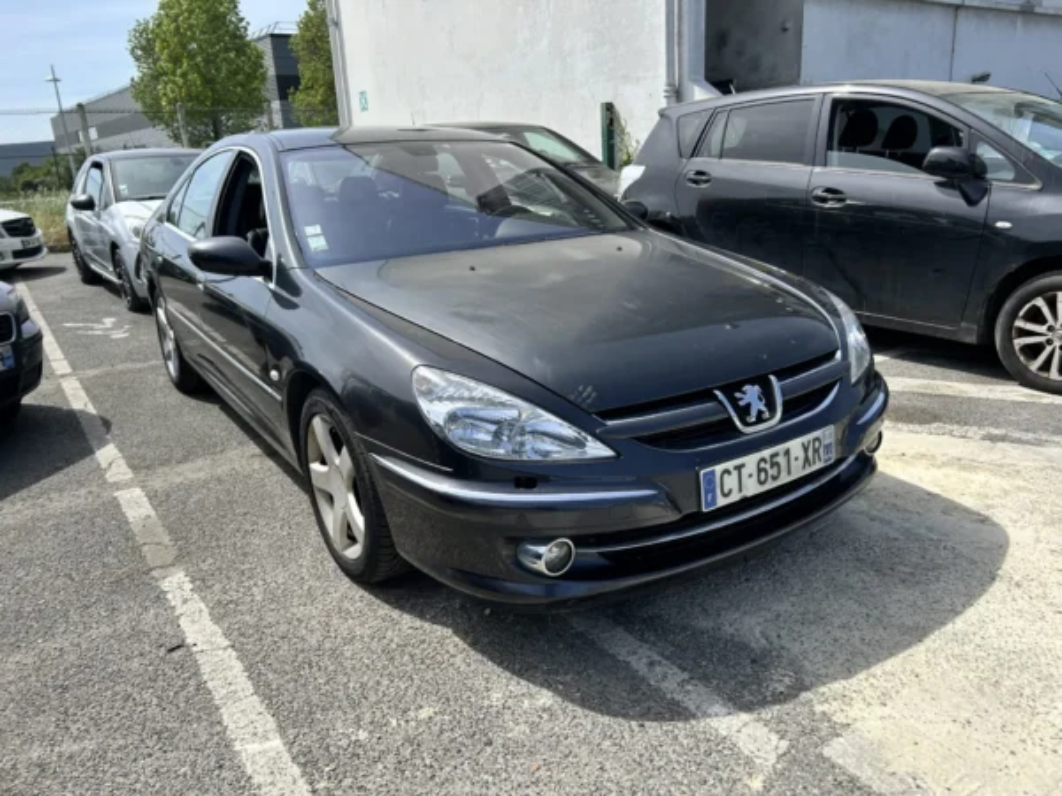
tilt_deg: -15.4
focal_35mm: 26
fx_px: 798
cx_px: 531
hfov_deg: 67.3
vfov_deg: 53.1
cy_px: 398
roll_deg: +3.3
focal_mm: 5.7
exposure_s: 1/2841
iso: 50
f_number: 1.5
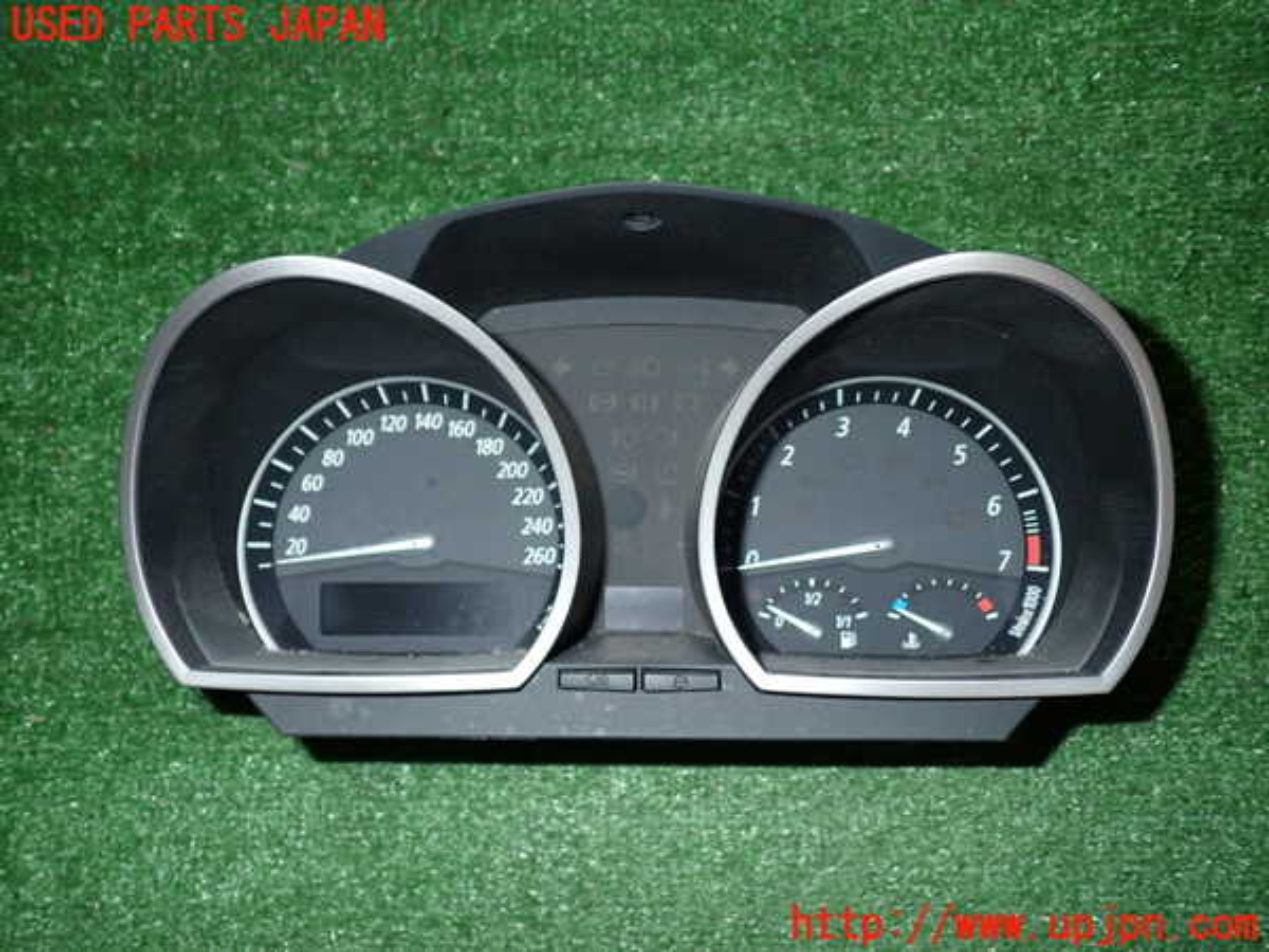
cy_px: 476
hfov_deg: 60.0
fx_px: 1100
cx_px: 634
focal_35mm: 30
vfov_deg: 46.8
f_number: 6.3
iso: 200
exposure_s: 1/30
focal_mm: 5.4
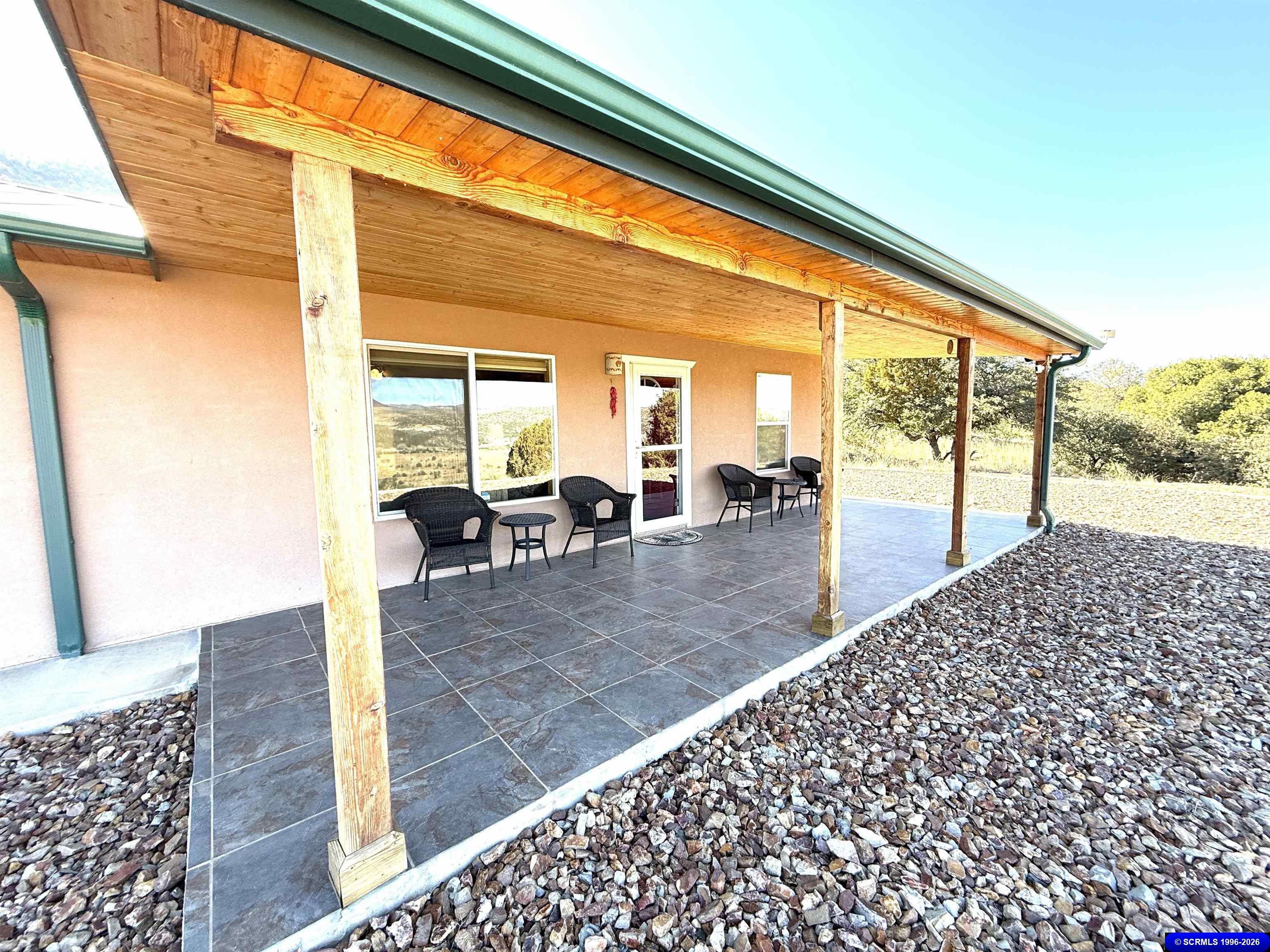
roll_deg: -1.0
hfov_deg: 102.1
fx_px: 514
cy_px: 476
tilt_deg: -3.3
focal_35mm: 14
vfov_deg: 85.7
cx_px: 635
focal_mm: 2.22
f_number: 2.2
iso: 50
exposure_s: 1/189
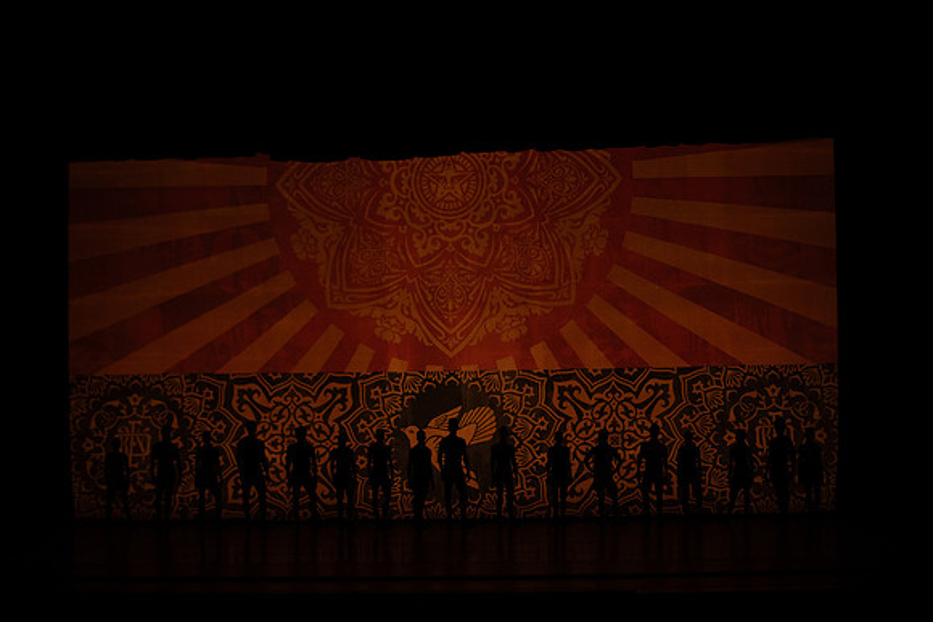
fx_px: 1815
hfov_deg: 28.8
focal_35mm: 70
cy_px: 311
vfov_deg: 19.5
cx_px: 466
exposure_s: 1/500
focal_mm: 70
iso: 3200
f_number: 5
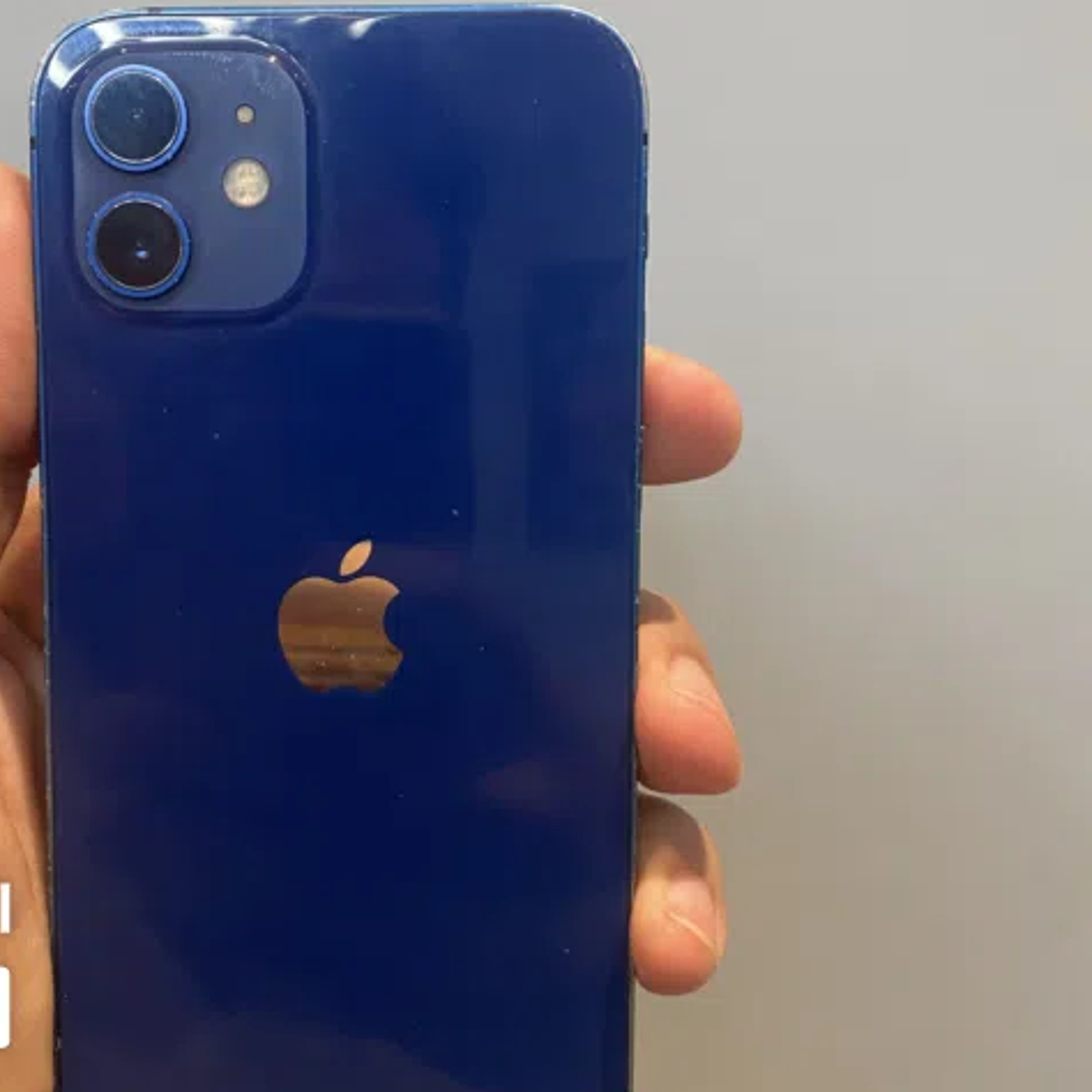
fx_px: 1106
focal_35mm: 31
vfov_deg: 52.5
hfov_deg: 51.5
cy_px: 551
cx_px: 357
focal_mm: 4.25
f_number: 1.8
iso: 200
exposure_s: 1/60
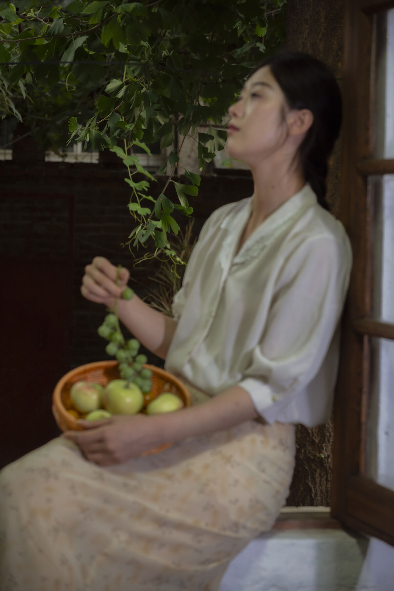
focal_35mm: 71
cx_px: 197
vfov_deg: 28.4
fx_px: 1165
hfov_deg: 19.2
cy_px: 296
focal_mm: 71
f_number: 4
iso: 500
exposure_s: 1/125
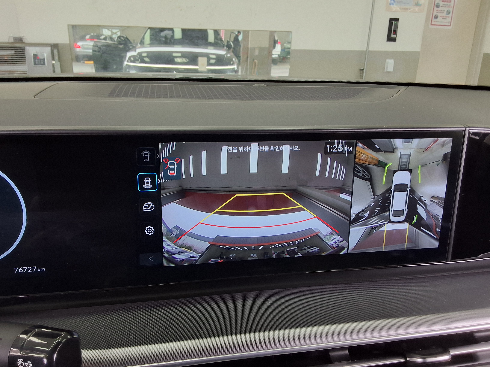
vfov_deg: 49.7
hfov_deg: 63.4
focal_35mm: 28
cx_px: 245
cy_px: 184
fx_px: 396
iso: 100
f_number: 1.9
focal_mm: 2.91
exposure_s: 1/40
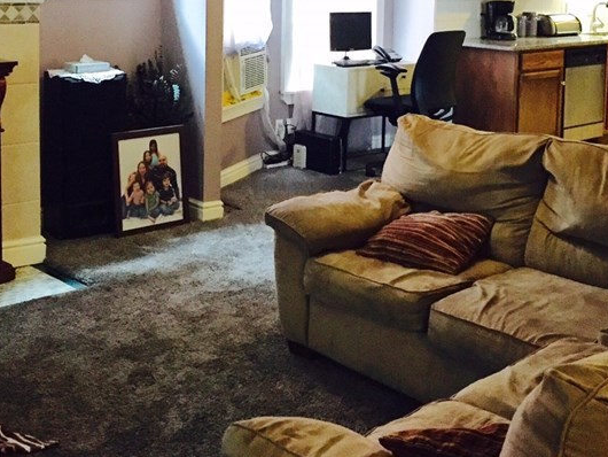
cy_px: 72
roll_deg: -0.4
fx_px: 984
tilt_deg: -6.6
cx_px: 290
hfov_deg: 34.3
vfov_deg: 25.5
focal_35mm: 56
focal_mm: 4.15
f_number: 2.2
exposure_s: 1/30
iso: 250
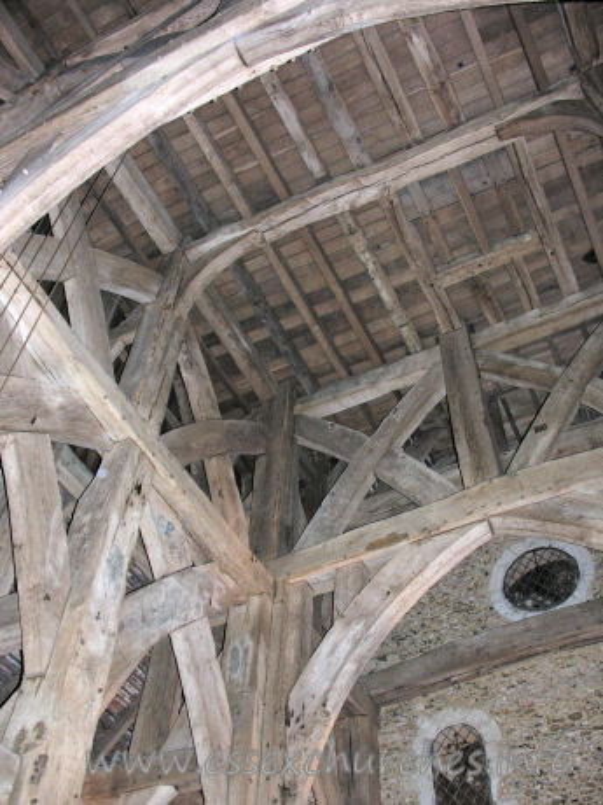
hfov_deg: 40.7
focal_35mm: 35
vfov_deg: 52.6
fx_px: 813
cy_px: 402
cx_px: 302
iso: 200
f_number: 2.8
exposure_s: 1/60.1
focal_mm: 8.9
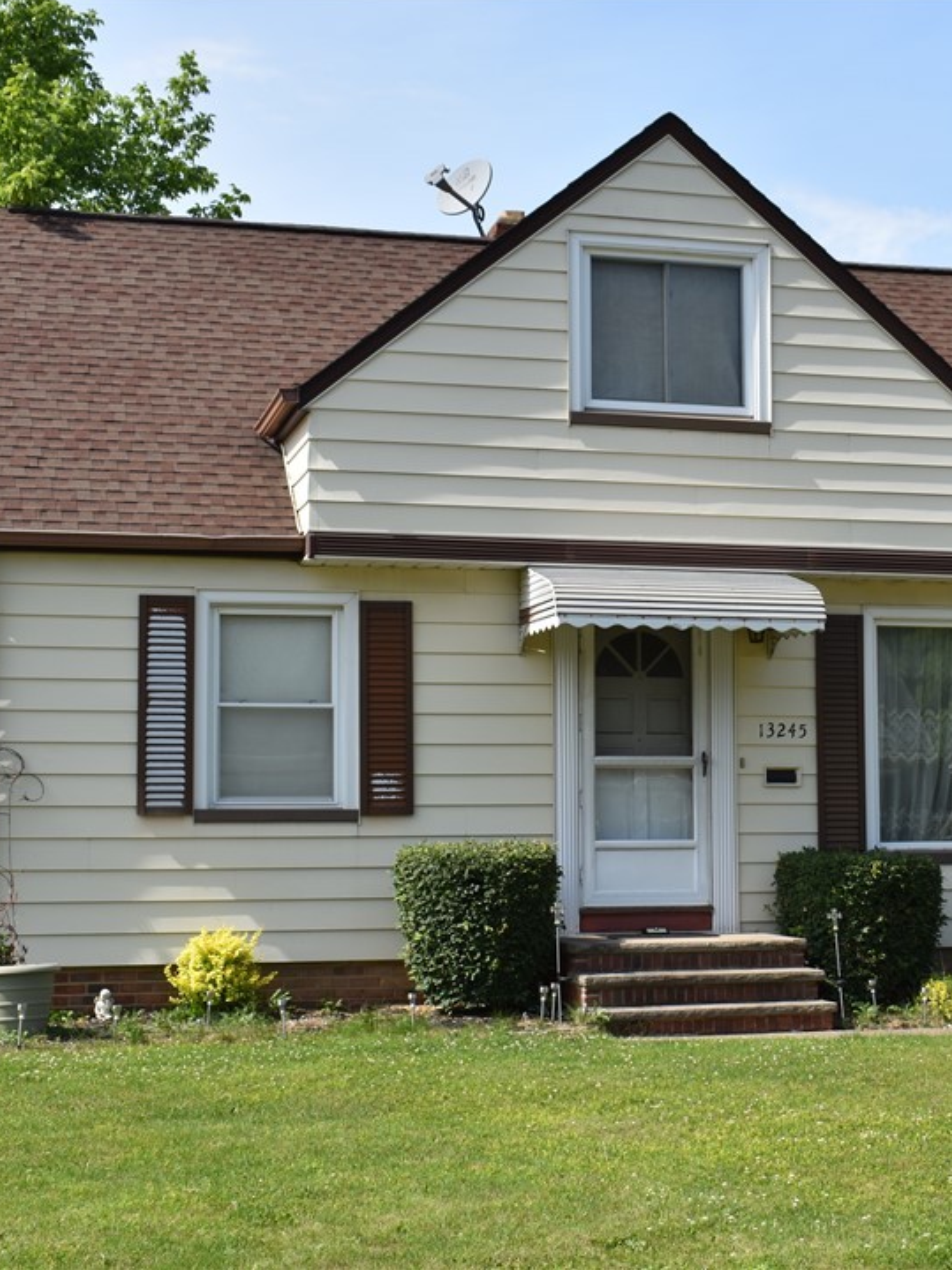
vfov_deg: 31.7
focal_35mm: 61
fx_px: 2237
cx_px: 659
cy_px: 632
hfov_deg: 23.9
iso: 100
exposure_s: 1/250
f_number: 8
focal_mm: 28
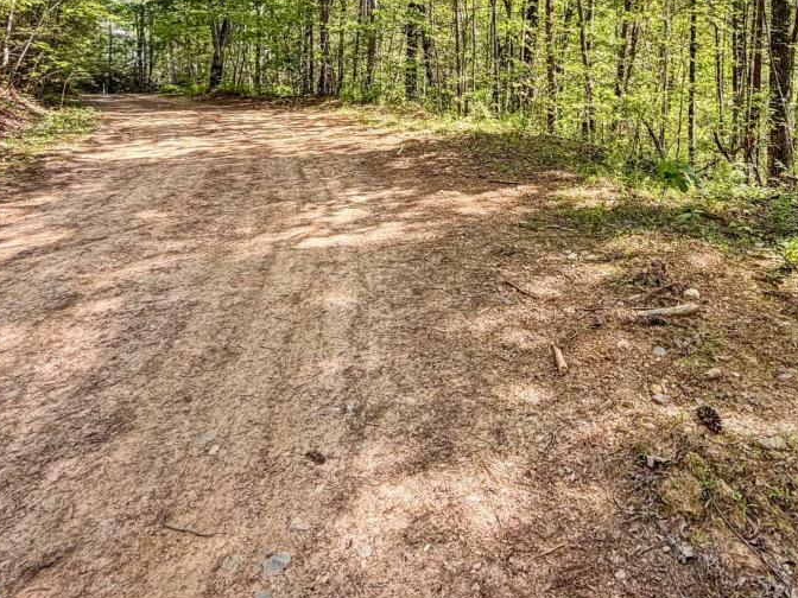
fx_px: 576
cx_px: 547
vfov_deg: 50.8
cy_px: 103
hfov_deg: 67.0
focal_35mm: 25
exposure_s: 1/240
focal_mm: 2.22
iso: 40
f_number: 2.2
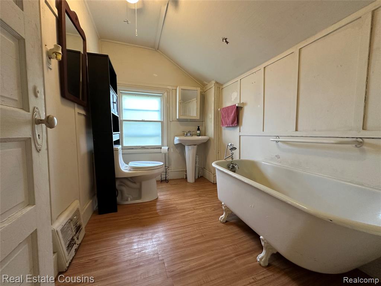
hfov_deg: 102.1
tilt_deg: -3.8
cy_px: 143
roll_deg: -0.6
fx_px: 154
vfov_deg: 85.7
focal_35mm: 14
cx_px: 190
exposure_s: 1/96
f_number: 2.2
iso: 320
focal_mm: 2.22
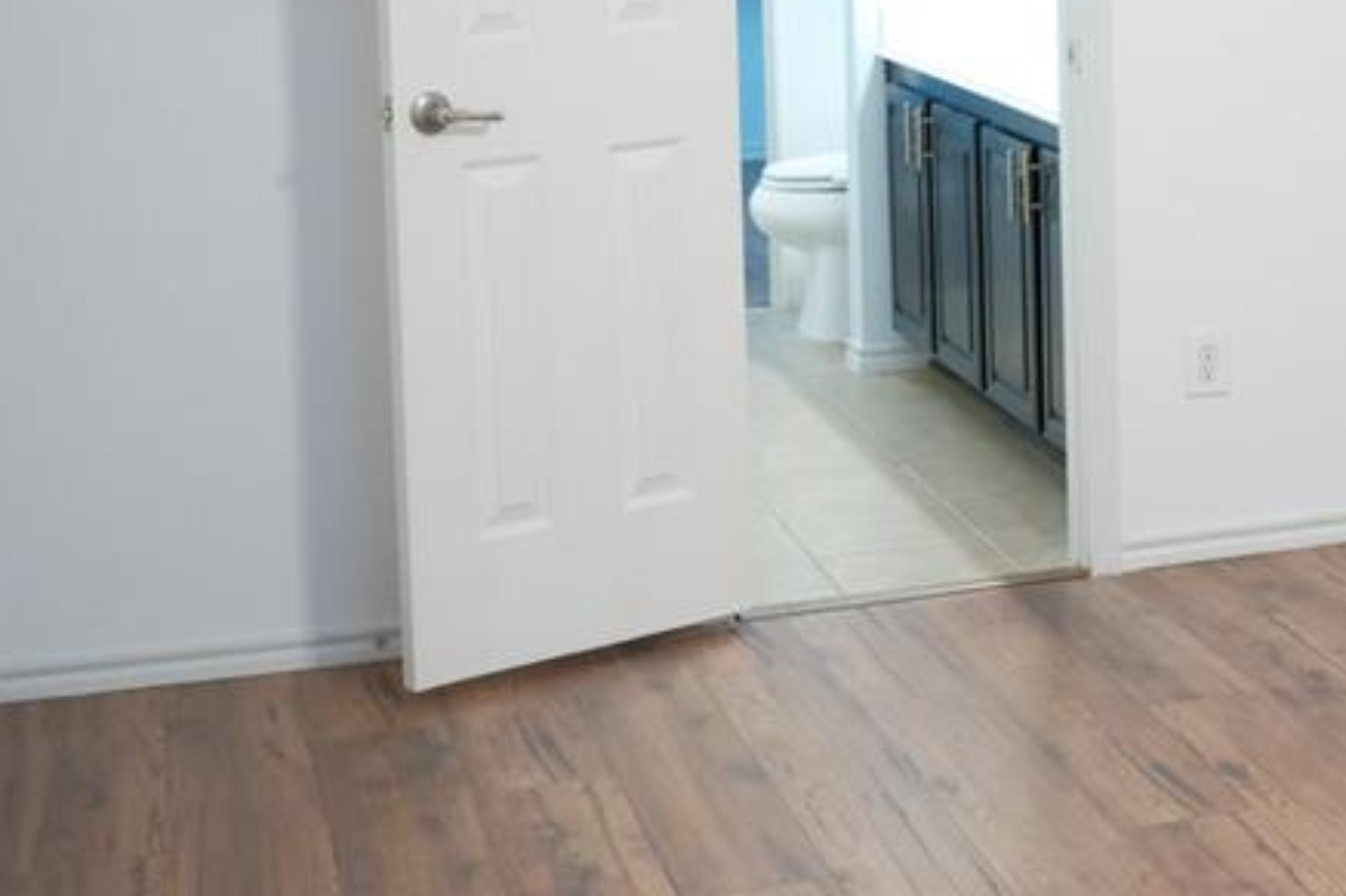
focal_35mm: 82
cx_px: 1466
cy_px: -25
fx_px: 3065
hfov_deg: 23.3
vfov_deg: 16.3
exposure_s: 1/125
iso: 3200
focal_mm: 23
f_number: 2.8
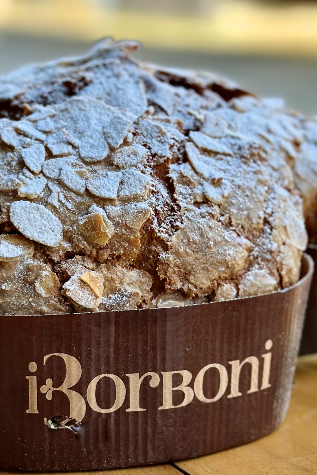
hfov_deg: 14.4
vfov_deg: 21.5
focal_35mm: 95
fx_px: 1254
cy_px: 226
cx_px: 178
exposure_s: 1/709
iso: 80
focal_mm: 6.86
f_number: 1.78
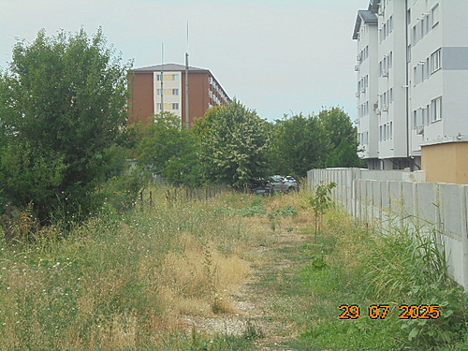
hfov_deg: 23.6
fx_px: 1122
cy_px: 176
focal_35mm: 83
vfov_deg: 17.8
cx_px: 234
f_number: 6.7
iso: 100
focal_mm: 14.9
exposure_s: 1/320
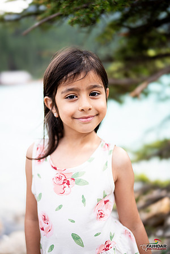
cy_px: 127
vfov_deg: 54.4
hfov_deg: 37.9
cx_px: 85
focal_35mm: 35
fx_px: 248
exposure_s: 1/4000
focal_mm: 35
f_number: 1.2
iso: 200
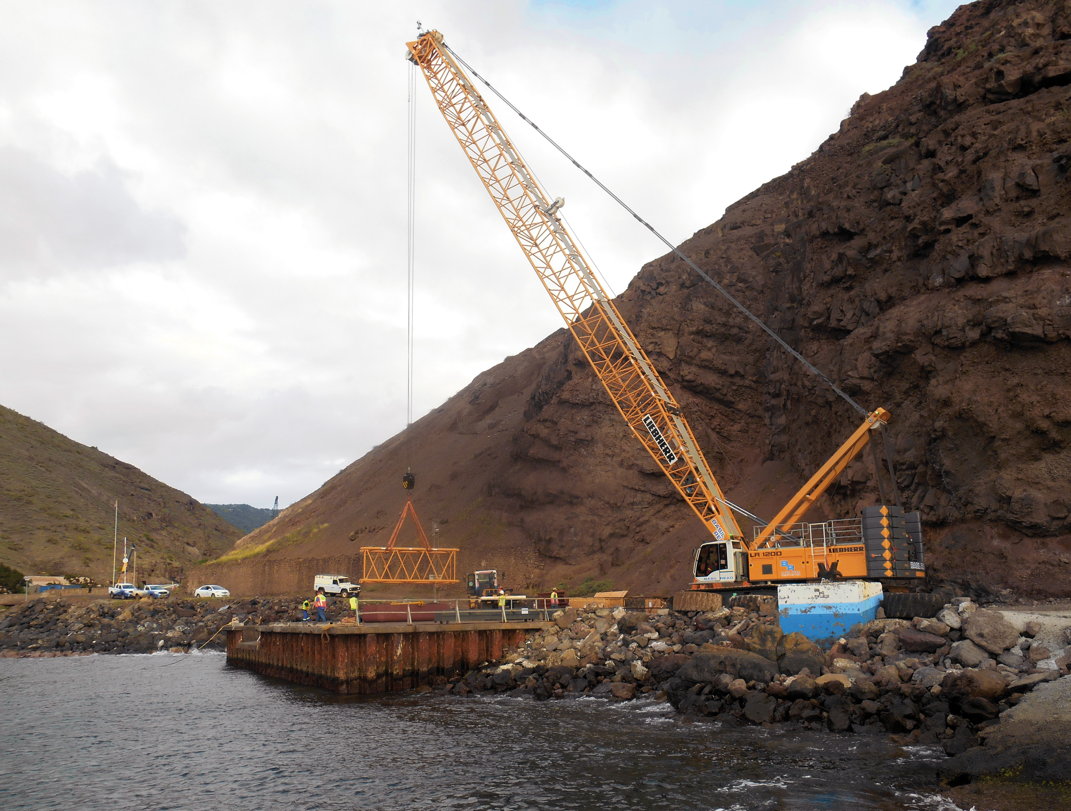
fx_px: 807
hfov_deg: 67.1
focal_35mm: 26
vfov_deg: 53.3
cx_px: 536
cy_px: 406
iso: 80
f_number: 3.4
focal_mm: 4.7
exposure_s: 1/250
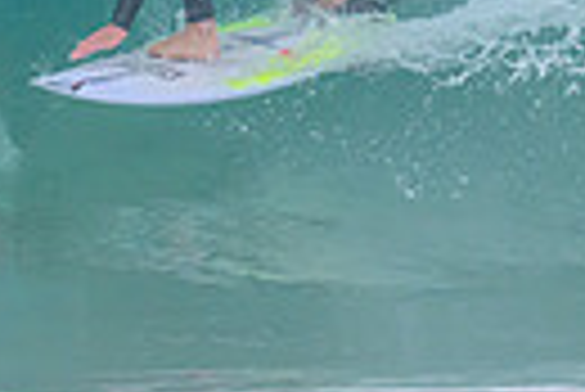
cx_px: -63
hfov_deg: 0.9
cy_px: -151
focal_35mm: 2410
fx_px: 39206
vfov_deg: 0.6
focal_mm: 540
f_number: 11
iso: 1600
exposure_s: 1/2000
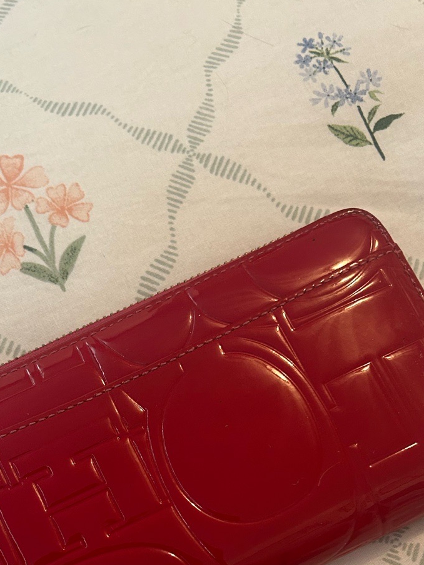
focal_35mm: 46
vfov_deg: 38.9
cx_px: 169
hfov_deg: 31.4
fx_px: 751
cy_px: 488
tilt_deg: -61.9
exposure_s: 1/50
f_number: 1.5
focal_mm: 5.7
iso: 200
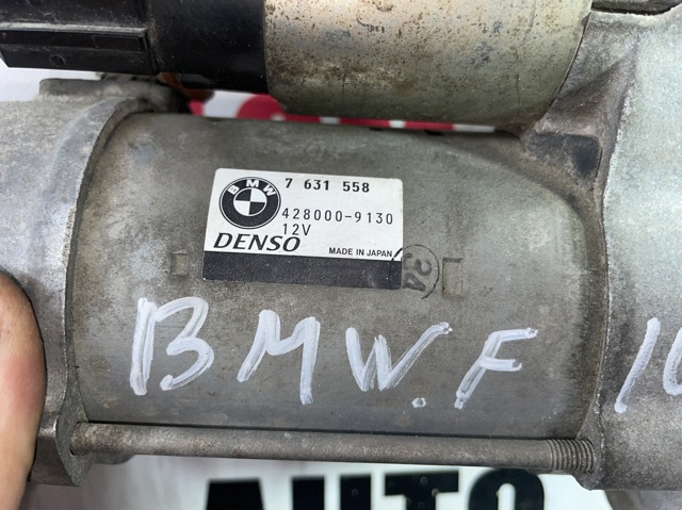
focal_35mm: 26
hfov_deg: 67.3
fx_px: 512
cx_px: 341
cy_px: 255
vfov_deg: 53.0
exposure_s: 1/78
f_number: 1.6
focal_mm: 4.2
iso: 32
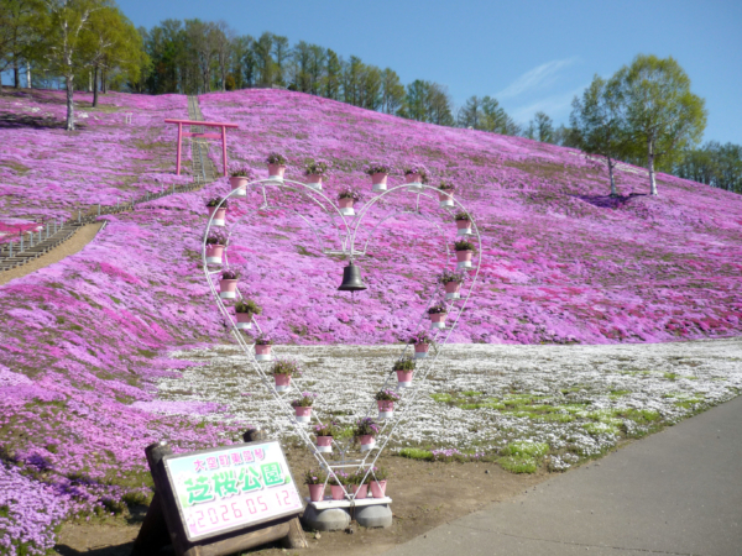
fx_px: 707
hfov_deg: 55.4
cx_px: 371
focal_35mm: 33
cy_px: 278
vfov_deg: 42.9
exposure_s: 1/200
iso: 100
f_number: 8
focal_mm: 5.5
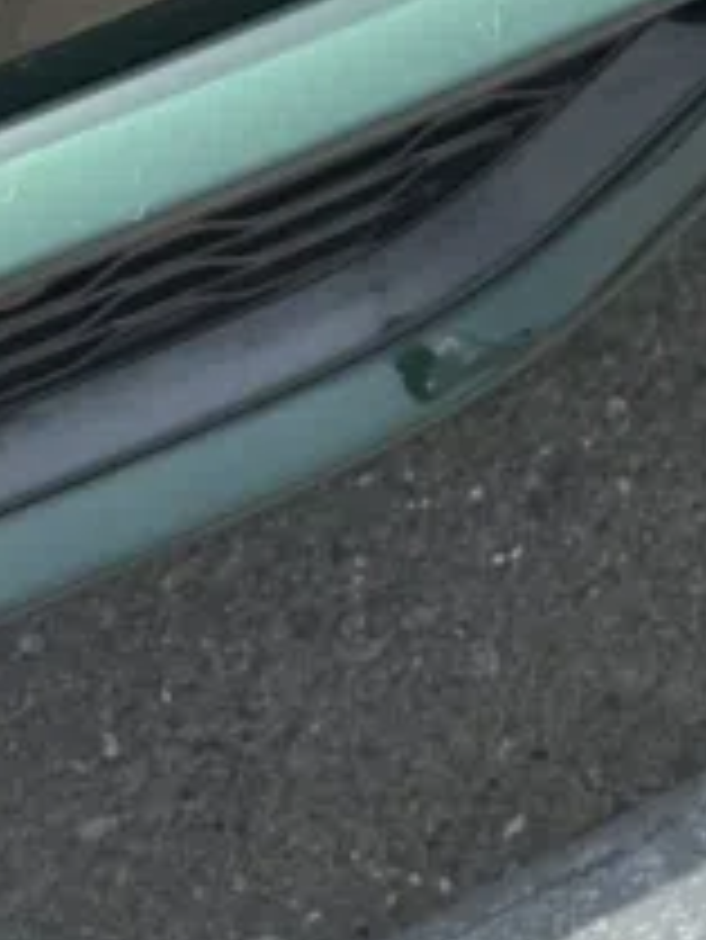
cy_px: -1585
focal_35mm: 157
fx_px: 4265
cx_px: 854
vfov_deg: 10.2
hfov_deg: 9.3
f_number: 1.78
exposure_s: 1/2331
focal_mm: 6.76
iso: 80
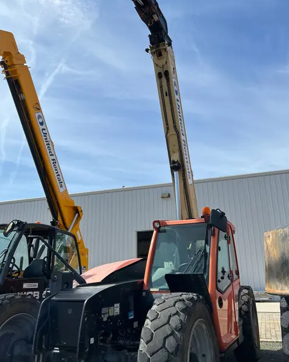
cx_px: 138
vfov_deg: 57.2
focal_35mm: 31
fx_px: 331
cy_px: 182
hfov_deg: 47.1
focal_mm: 5.7
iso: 50
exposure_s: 1/4831
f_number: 1.5
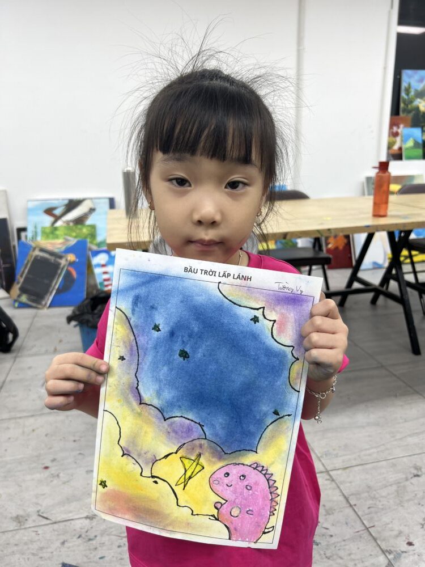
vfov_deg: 67.3
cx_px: 212
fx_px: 426
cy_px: 284
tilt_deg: -16.2
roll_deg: +2.1
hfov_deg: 53.1
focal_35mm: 26
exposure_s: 1/100
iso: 40
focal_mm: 5.7
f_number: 1.5
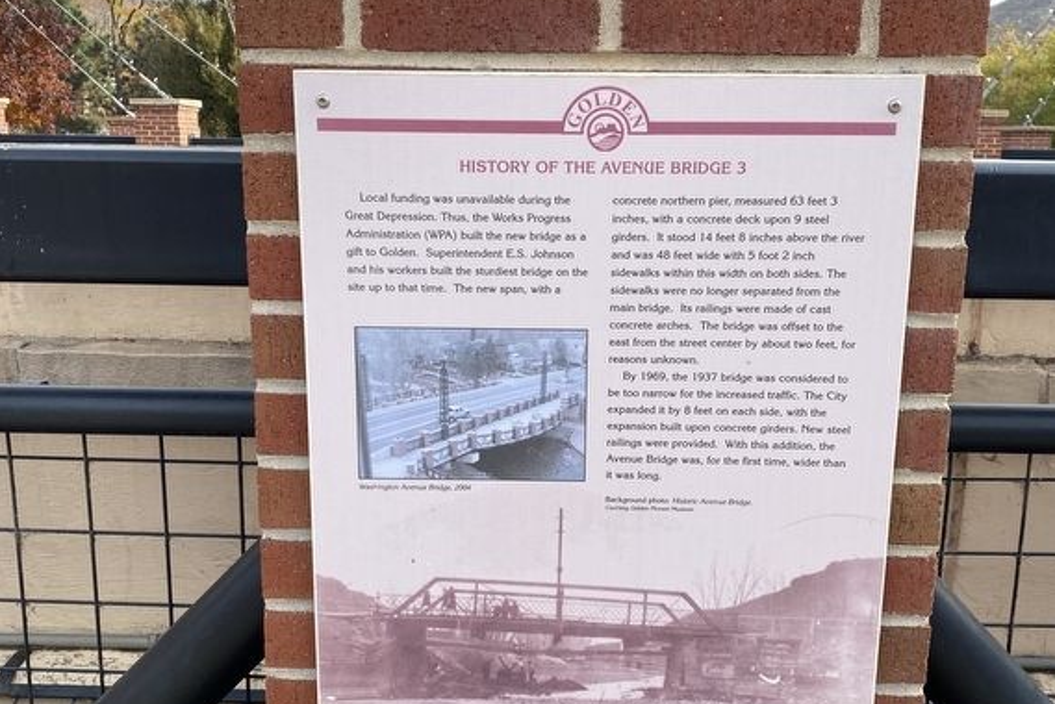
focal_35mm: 38
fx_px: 1114
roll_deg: -1.7
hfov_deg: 50.7
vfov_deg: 35.0
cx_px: 538
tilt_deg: -11.3
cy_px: 402
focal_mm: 4.25
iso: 32
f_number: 1.8
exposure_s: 1/782
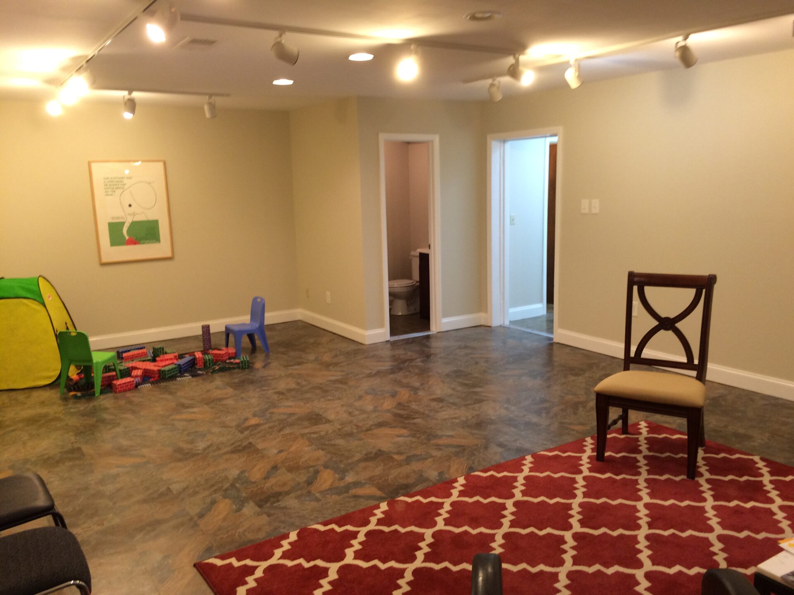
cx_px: 397
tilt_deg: -10.1
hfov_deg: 61.7
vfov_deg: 48.2
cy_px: 298
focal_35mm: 29
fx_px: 665
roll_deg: +0.6
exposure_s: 1/30
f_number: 2.2
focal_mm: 4.15
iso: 100
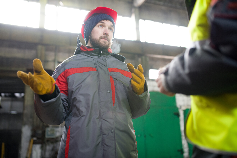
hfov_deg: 54.4
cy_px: 79
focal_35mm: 35
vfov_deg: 37.9
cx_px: 118
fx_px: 230
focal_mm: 35
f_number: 2.2
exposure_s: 1/160
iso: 640
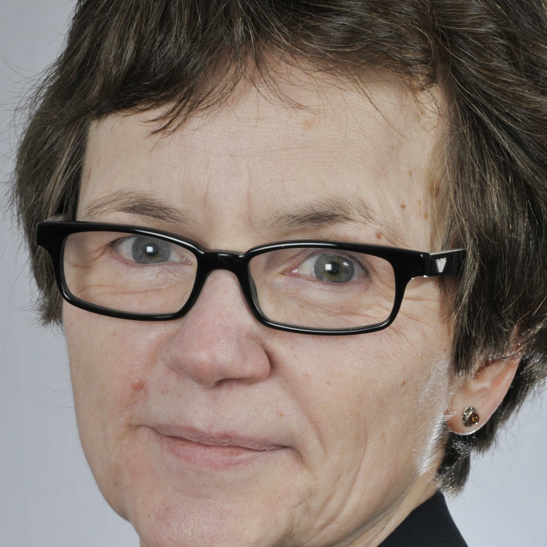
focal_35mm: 236
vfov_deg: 7.4
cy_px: 333
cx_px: 275
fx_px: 4218
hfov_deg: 7.4
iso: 200
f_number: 14
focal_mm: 85
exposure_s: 1/200
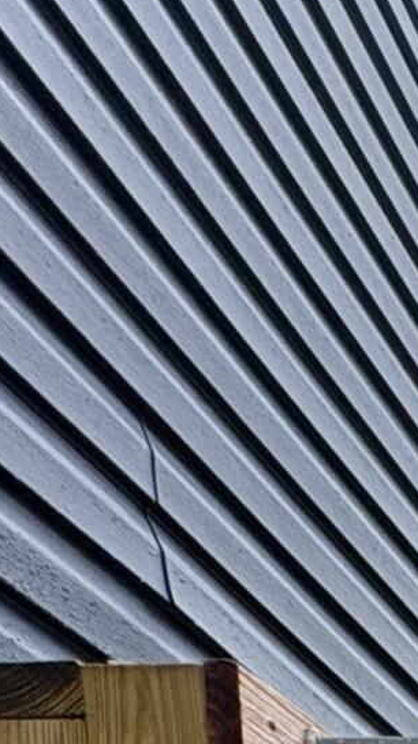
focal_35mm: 84
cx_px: 1149
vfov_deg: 18.3
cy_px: 1428
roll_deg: +1.5
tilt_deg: -5.5
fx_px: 1657
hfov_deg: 10.9
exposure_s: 1/561
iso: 50
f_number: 2.2
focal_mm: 2.22
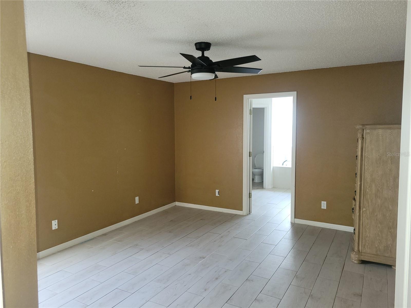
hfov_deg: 67.3
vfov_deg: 53.1
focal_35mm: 26
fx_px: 309
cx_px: 206
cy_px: 154
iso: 125
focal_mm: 5.4
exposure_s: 1/10.9
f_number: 1.8
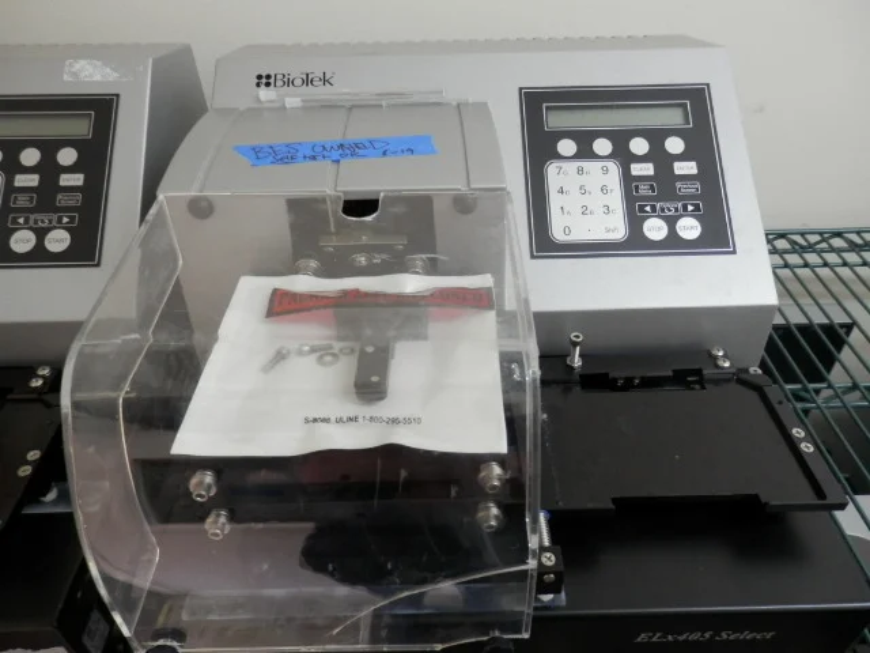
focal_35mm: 25
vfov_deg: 54.9
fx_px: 628
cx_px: 435
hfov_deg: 69.4
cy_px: 326
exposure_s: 1/13
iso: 200
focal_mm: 4.5
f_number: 3
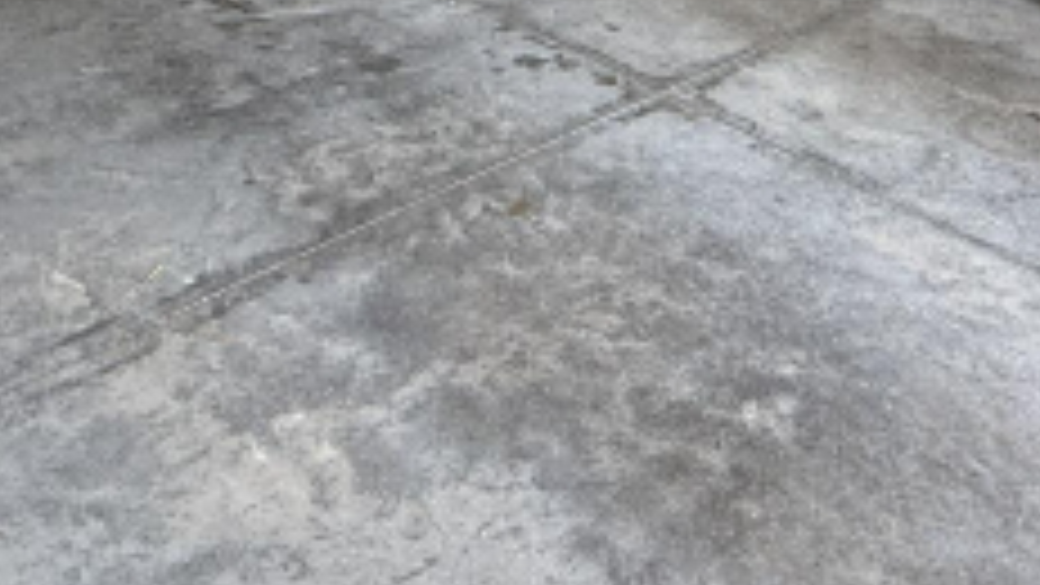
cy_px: -446
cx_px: 664
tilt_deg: +0.8
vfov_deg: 20.2
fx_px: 1214
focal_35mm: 44
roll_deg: -3.5
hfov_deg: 45.9
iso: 125
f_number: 2.2
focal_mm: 2.22
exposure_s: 1/99
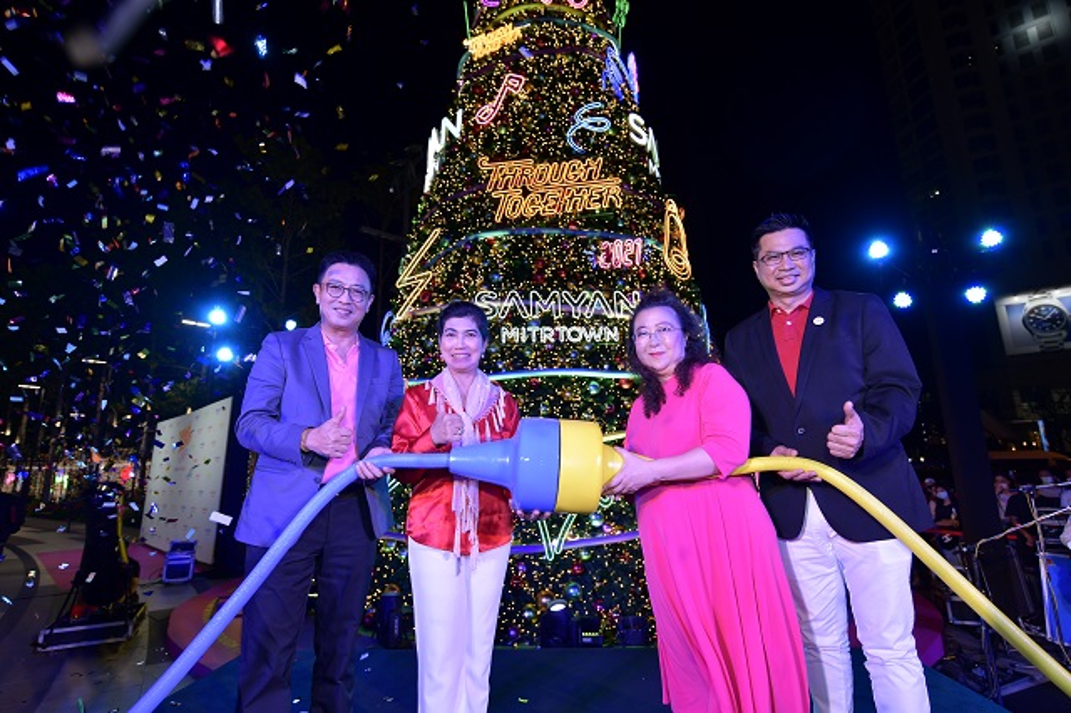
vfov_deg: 67.3
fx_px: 535
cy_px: 356
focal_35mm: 18
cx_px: 536
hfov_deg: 90.0
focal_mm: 18
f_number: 4.5
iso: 500
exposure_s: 1/200
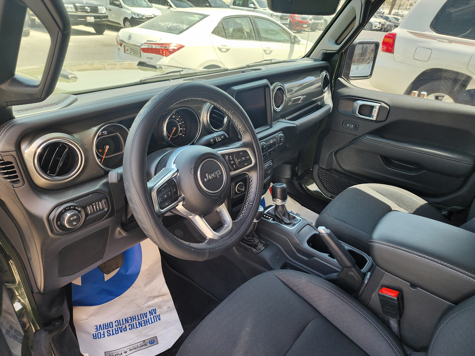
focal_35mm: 23
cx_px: 238
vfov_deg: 58.9
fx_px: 316
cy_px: 178
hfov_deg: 73.9
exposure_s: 1/180
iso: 80
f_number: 1.8
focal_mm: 6.4
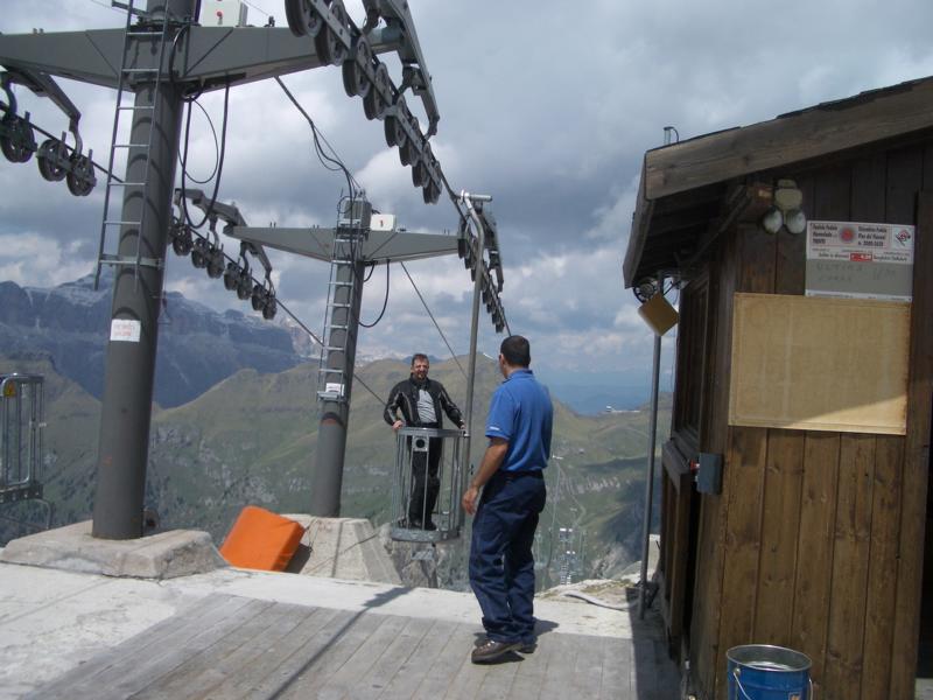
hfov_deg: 52.6
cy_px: 350
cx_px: 466
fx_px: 943
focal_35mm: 35
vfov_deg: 40.7
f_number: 4.3
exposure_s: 1/1000
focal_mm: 5.8
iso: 50
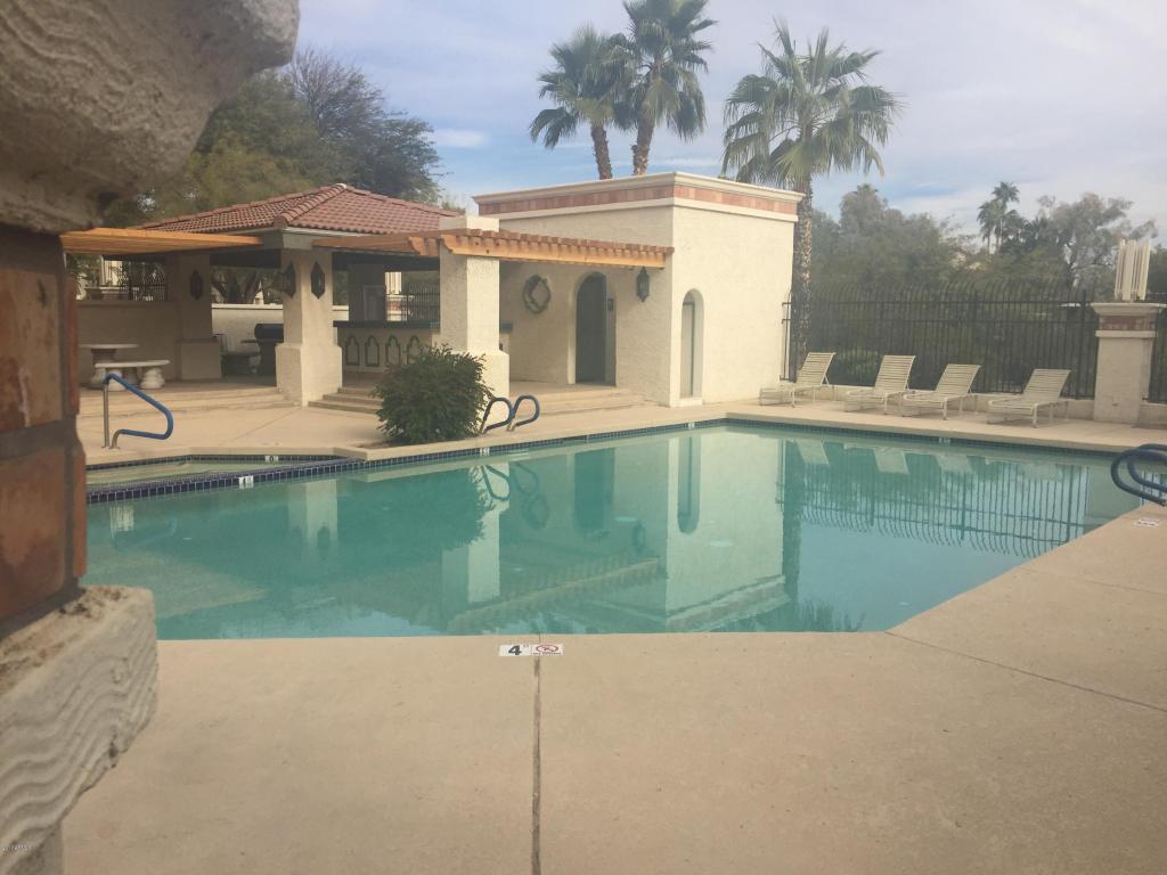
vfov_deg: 48.2
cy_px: 438
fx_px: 978
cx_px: 584
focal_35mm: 29
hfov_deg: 61.7
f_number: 2.2
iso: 32
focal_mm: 4.15
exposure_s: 1/2198
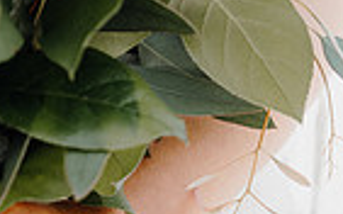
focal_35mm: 163
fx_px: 1523
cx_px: 5
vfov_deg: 7.9
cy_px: 294
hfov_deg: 12.7
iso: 125
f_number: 3.5
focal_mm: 50
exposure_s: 1/320
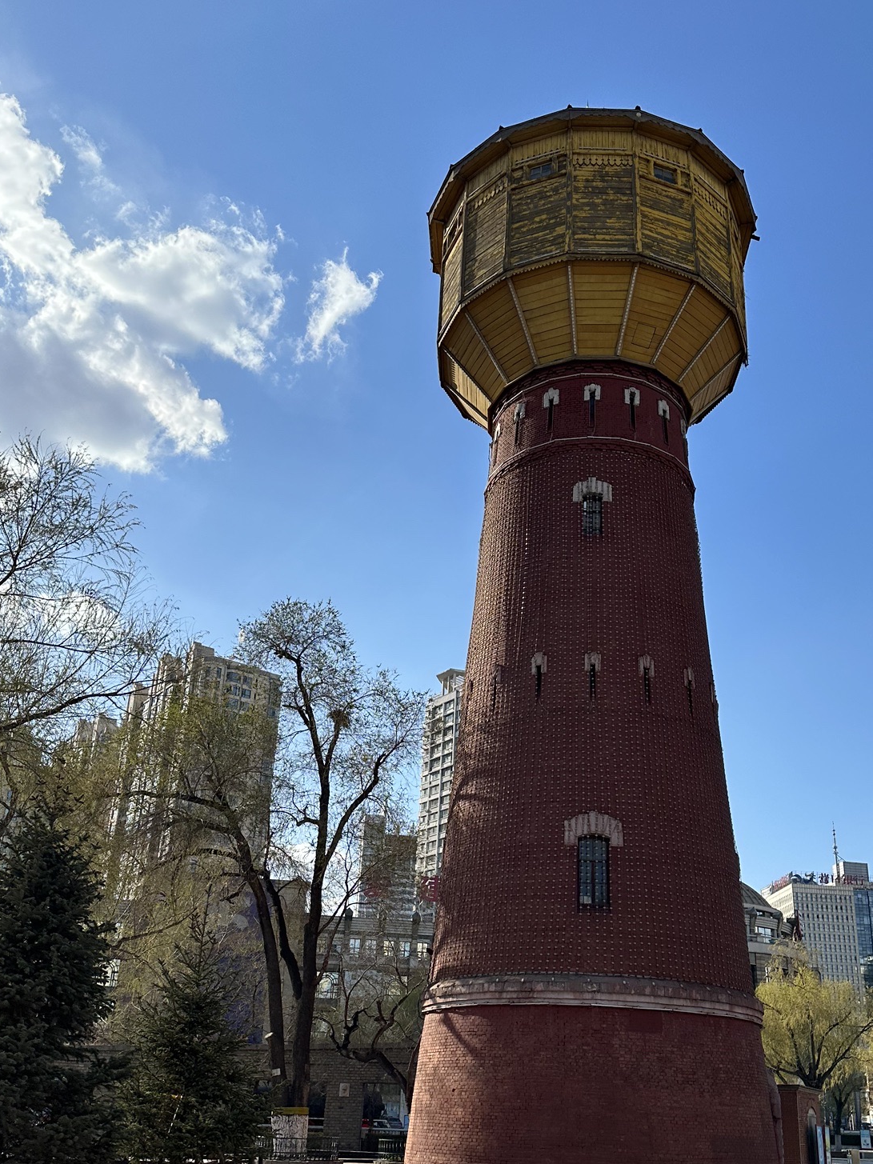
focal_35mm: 33
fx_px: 1110
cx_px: 475
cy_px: 684
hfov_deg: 42.9
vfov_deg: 55.0
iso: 80
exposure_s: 1/5263
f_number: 1.78
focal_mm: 6.86
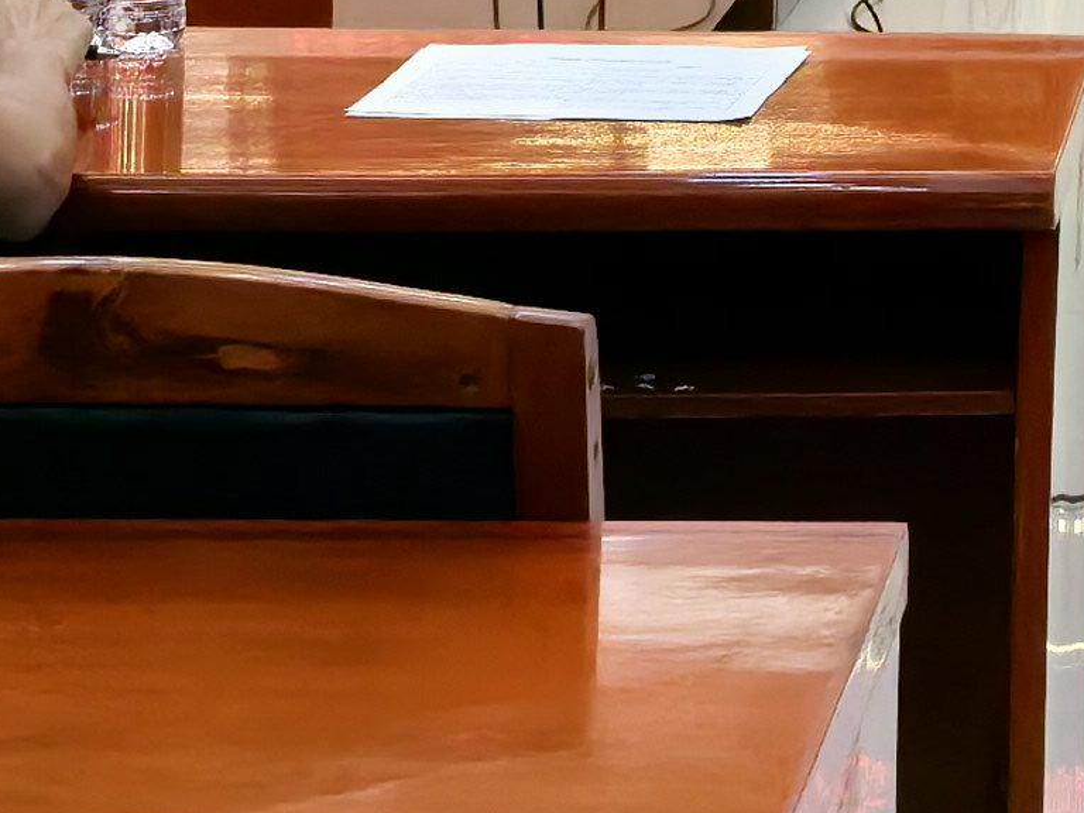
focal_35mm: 144
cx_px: 1413
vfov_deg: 9.2
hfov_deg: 13.2
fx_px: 4509
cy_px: -1160
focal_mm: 5.75
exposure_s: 1/100
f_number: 4
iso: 100
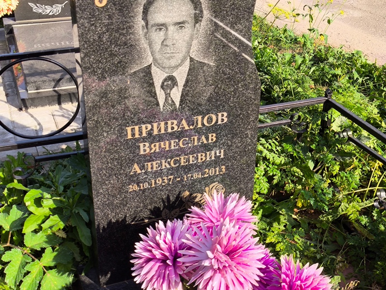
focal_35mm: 50
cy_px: 145
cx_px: 193
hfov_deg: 38.2
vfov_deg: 29.1
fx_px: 558
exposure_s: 1/624
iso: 50
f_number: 1.7
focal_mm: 4.71
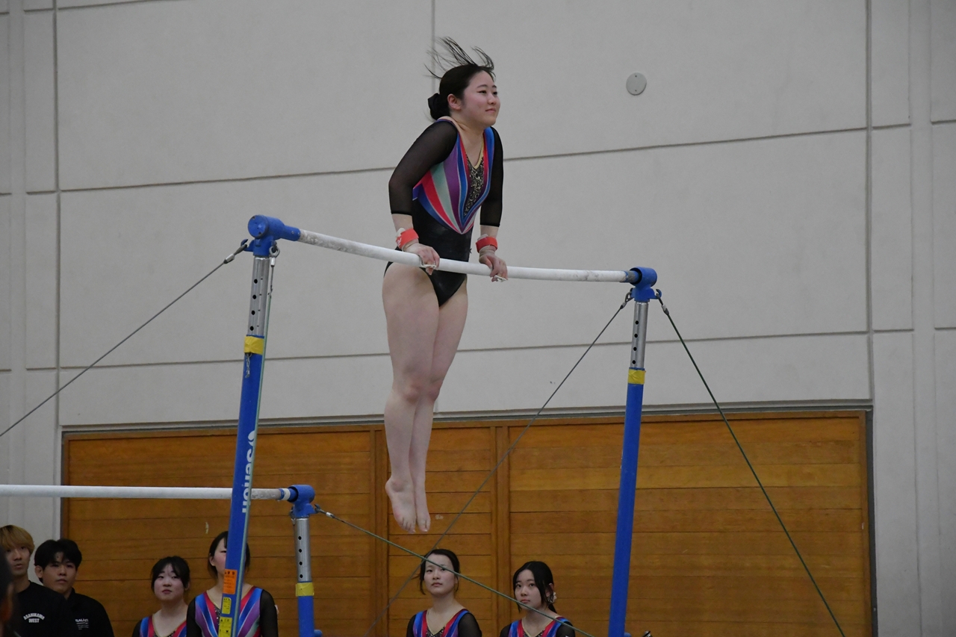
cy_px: 318
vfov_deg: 11.4
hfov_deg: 17.1
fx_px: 3186
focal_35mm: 120
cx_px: 478
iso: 5600
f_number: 4
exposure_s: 1/800
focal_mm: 80
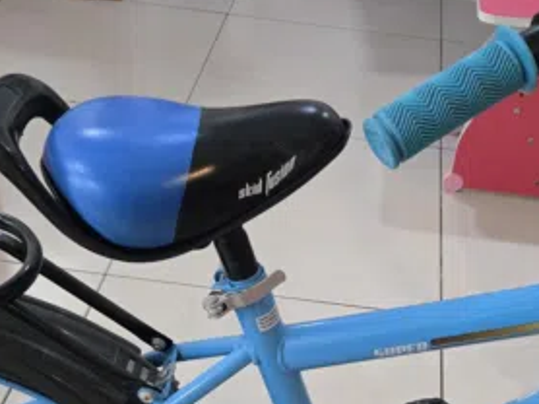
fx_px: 825
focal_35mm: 53
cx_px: 332
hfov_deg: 36.0
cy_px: 383
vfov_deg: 26.3
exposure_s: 1/100
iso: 1000
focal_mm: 5.4
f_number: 1.8
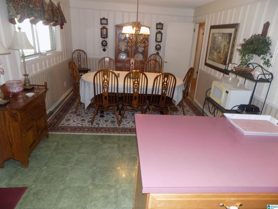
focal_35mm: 23
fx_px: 185
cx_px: 139
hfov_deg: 73.9
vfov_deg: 58.9
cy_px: 104
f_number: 3.1
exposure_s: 1/30
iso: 200
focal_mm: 4
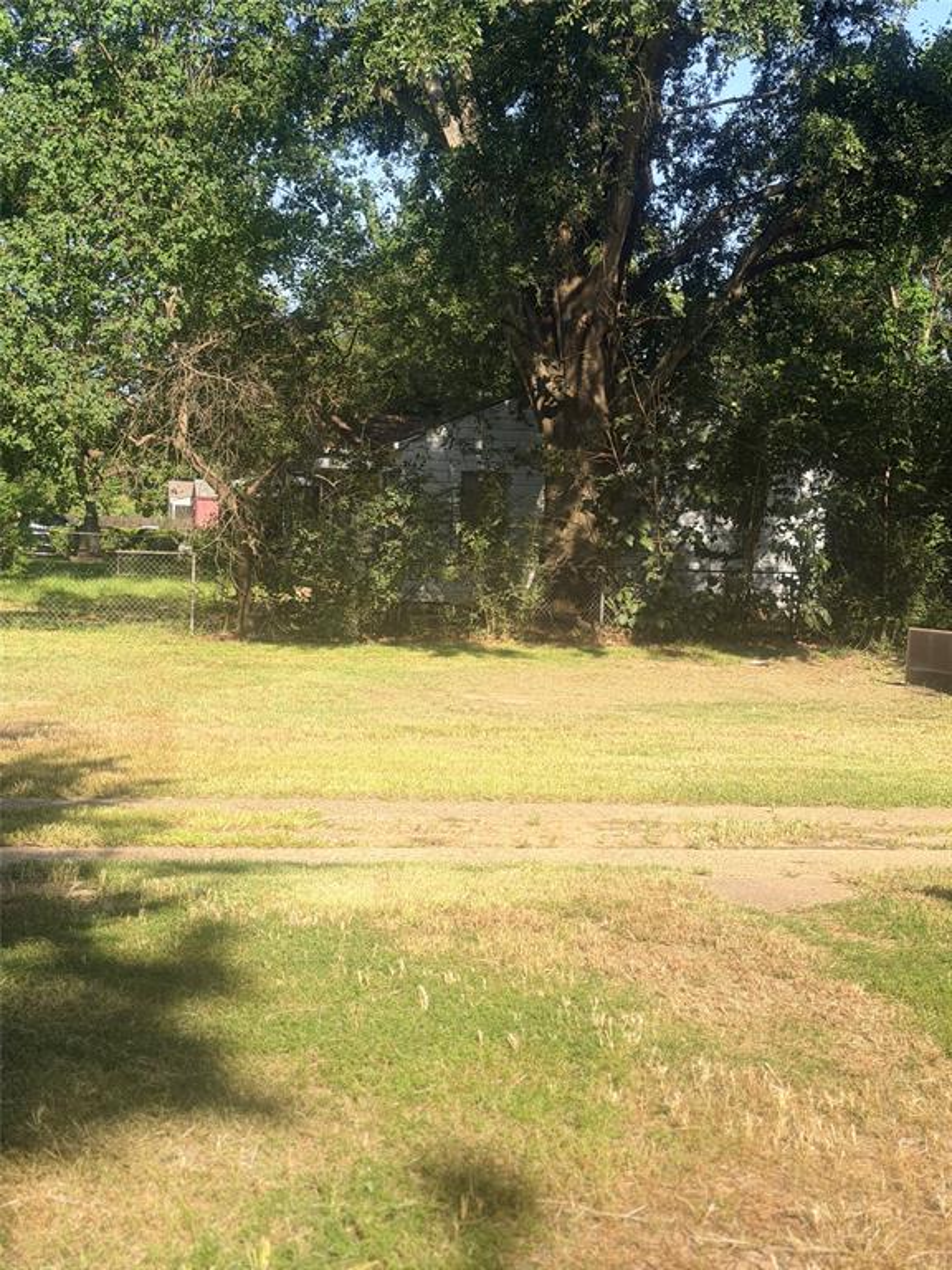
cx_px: 476
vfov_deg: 39.7
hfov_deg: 30.3
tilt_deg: -3.6
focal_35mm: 48
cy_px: 635
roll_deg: -1.8
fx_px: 1760
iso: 64
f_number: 1.78
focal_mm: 6.76
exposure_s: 1/2033
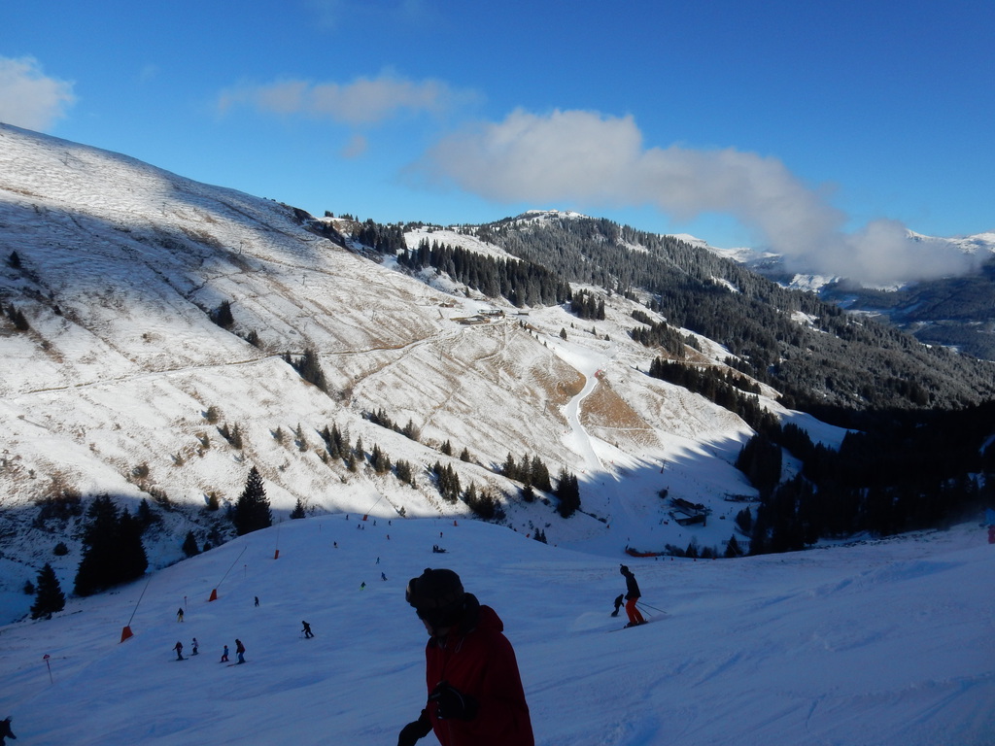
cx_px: 498
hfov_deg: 69.4
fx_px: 719
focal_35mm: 25
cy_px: 373
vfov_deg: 54.9
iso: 125
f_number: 4
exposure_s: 1/2000
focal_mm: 4.5
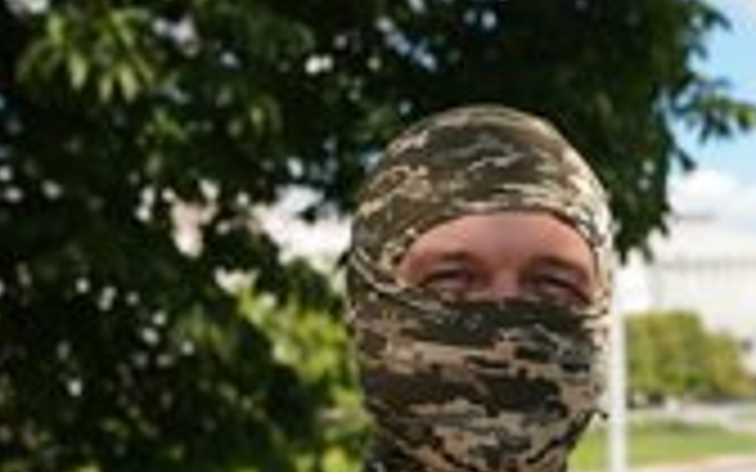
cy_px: 528
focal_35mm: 80
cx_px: 576
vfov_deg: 15.8
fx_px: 1648
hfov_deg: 25.5
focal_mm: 33
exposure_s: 1/160
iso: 400
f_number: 4
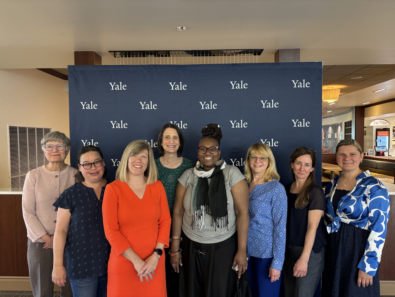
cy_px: 148
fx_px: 297
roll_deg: +0.2
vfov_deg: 53.1
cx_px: 198
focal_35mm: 26
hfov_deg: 67.3
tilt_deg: -3.2
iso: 500
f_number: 1.6
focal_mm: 5.96
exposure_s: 1/60
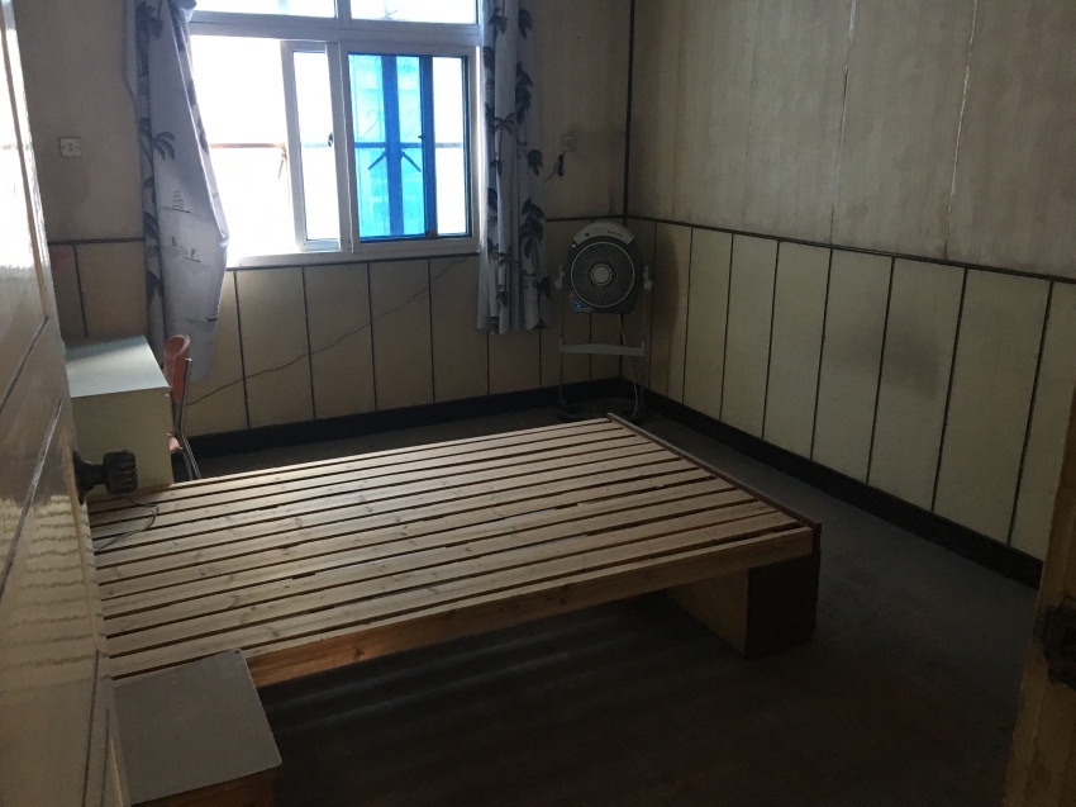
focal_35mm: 29
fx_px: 901
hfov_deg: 61.7
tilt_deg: -17.5
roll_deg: -0.7
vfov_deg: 48.2
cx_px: 538
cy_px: 404
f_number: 2.2
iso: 200
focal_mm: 4.15
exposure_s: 1/25
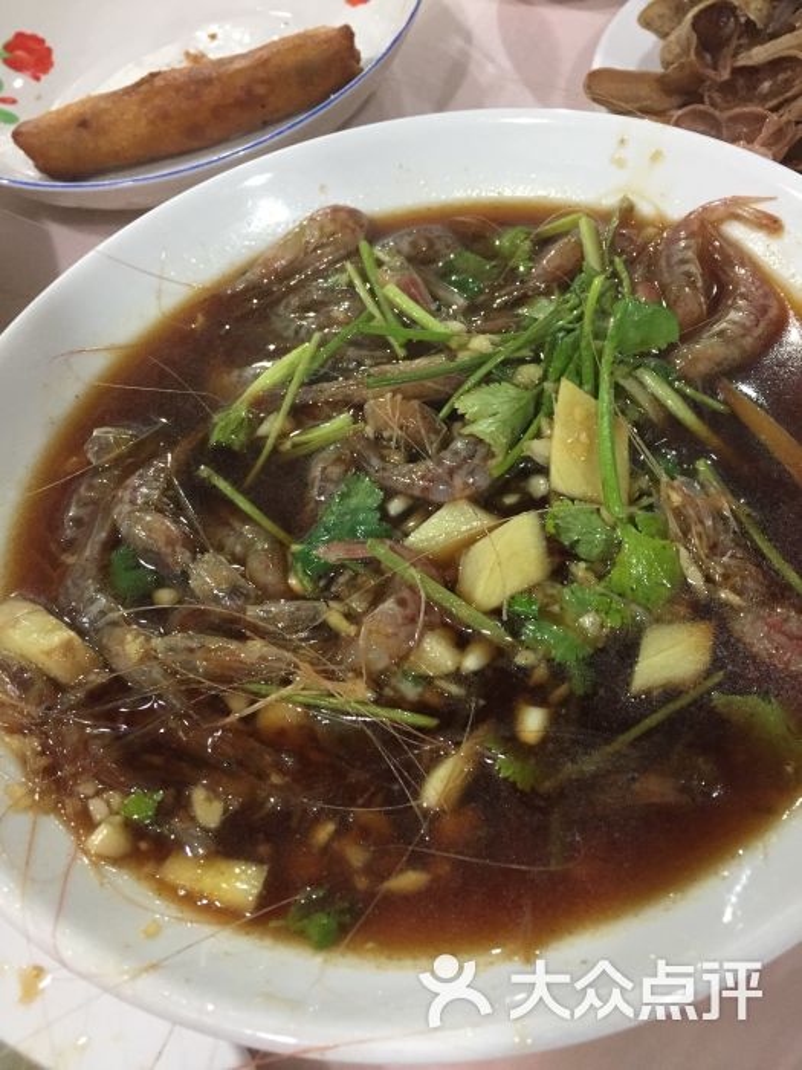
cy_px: 535
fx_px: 896
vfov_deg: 61.7
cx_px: 401
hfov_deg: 48.2
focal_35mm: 29
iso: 250
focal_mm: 4.15
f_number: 2.2
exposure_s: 1/25
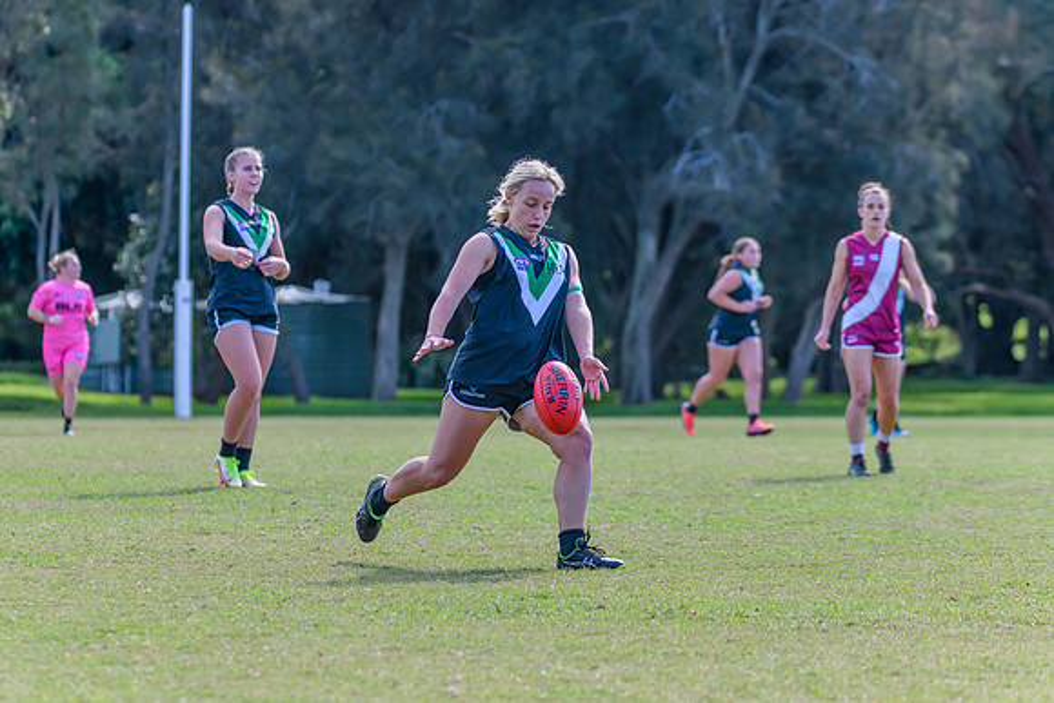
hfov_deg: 10.2
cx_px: 511
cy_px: 342
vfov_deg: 6.8
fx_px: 5921
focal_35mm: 202
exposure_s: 1/1250
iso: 800
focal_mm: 170
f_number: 4.5
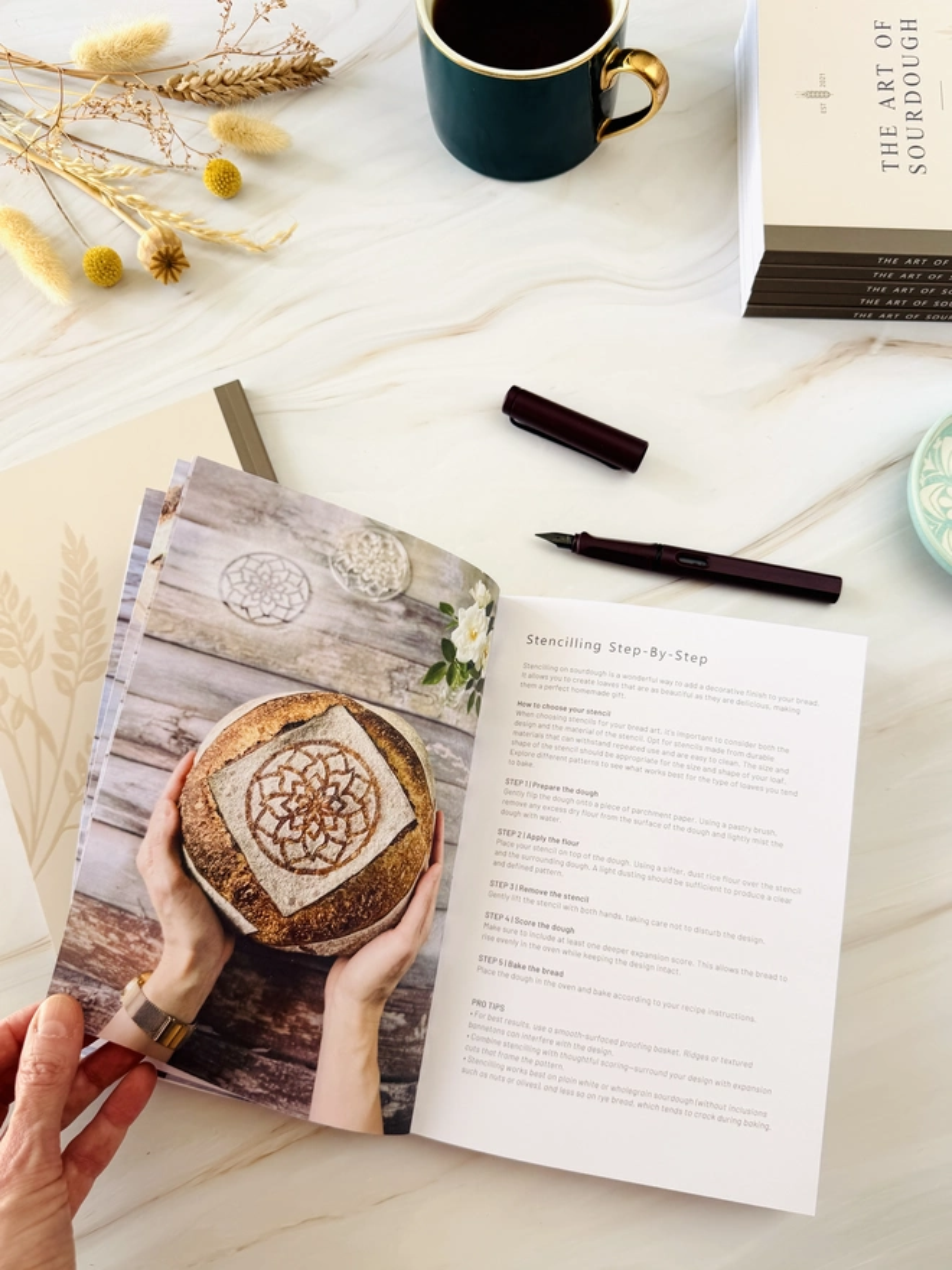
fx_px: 880
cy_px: 635
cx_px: 476
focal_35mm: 24
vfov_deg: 71.6
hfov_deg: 56.8
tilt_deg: -77.1
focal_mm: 6.76
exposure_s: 1/504
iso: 80
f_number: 1.78
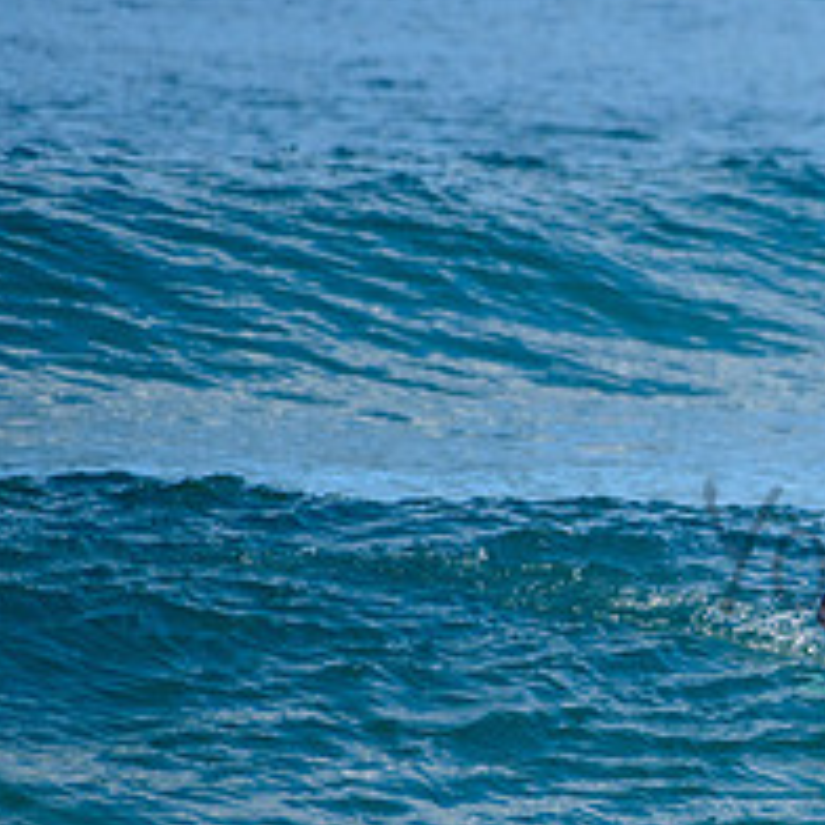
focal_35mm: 1546
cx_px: 1170
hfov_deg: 1.1
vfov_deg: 1.1
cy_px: 489
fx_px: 41686
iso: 320
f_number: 5.6
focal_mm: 500
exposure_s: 1/2000
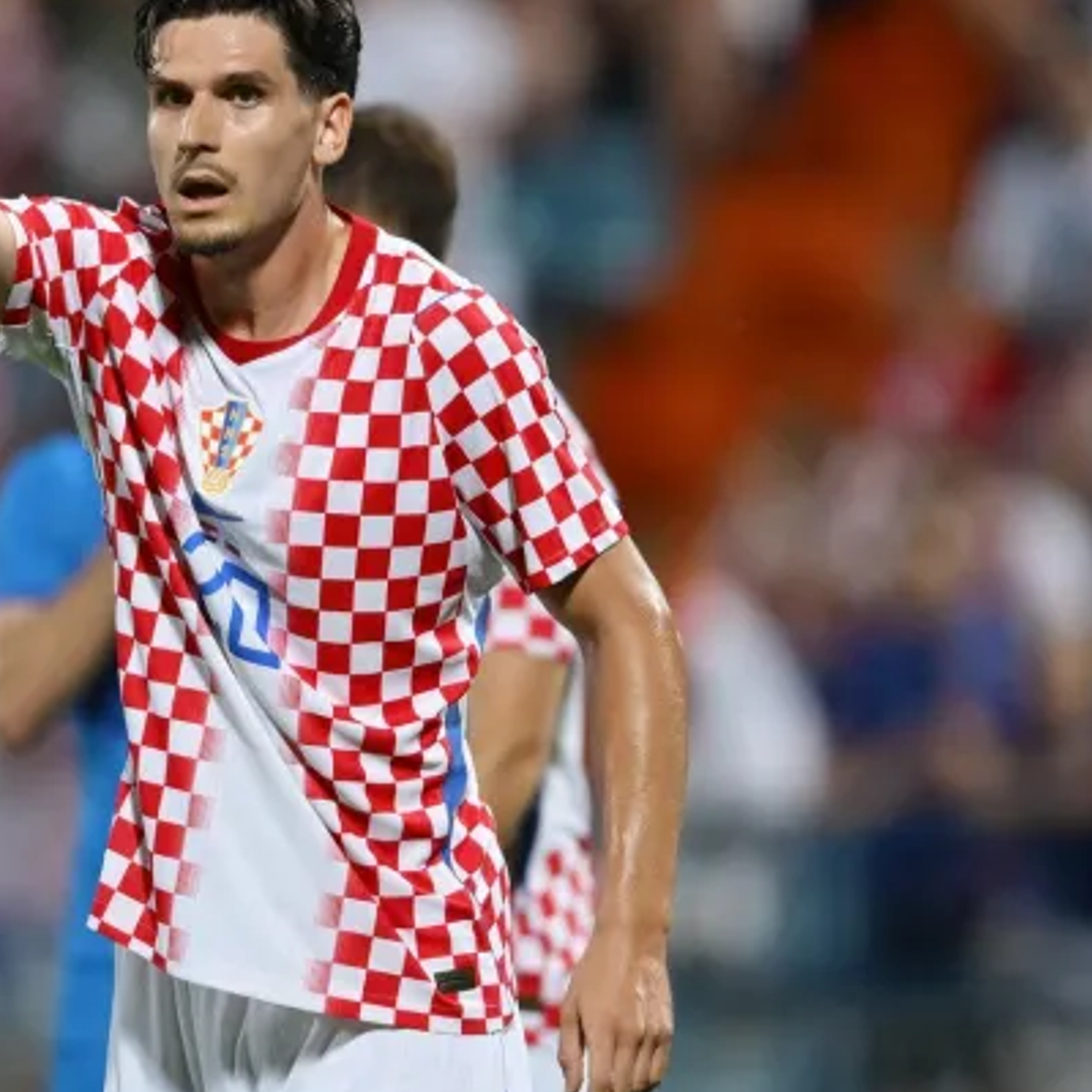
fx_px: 34548
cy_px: 515
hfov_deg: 1.8
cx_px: 104
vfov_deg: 1.8
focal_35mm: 968
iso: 4000
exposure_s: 1/1600
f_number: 2.8
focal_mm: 400
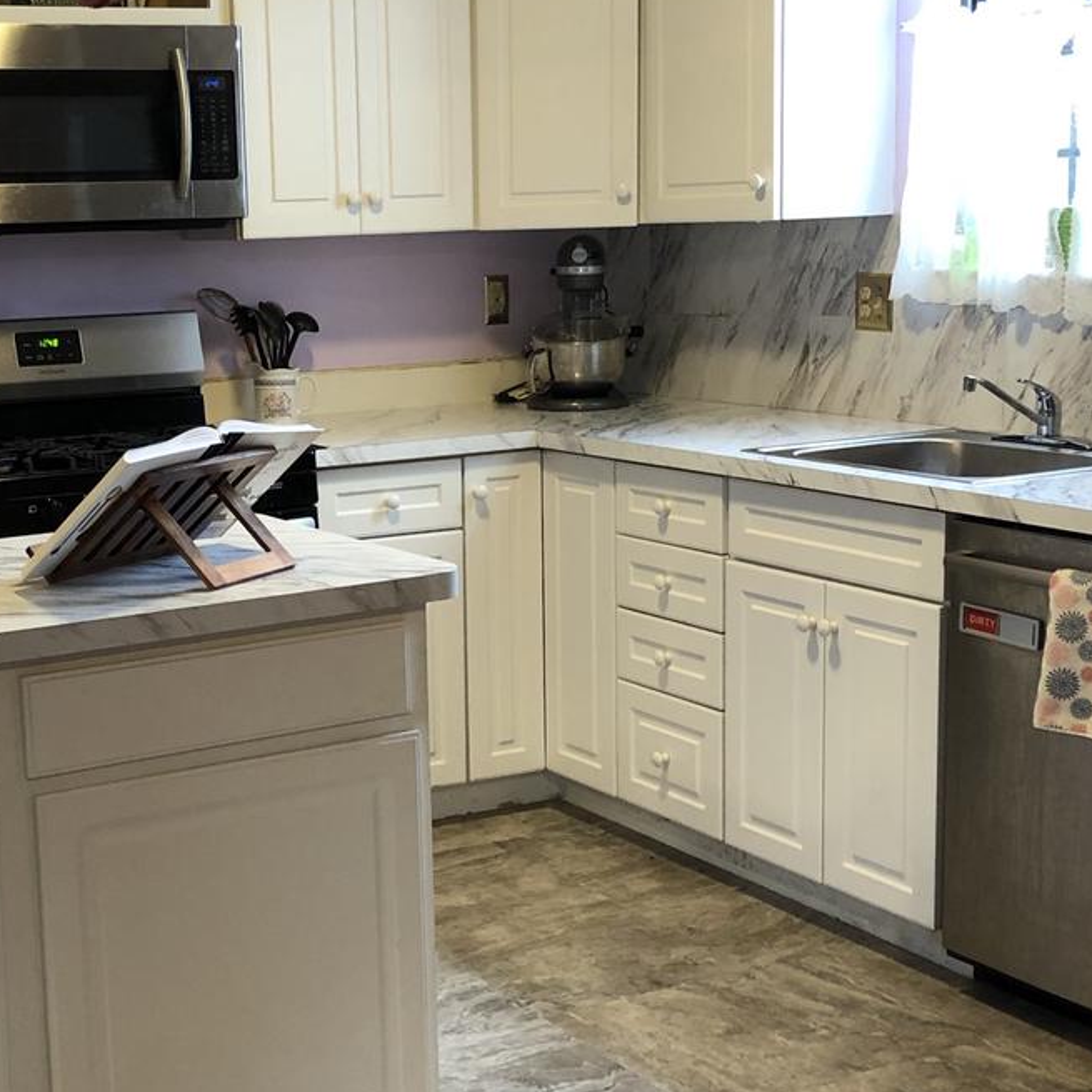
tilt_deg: -9.7
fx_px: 2070
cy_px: 592
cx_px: 308
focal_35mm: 58
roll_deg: +1.7
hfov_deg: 29.2
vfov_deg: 29.5
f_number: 1.8
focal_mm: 4
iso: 40
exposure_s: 1/20
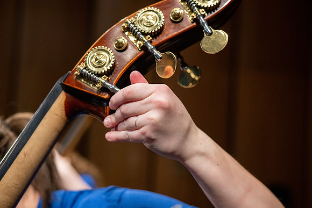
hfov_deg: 39.6
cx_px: 156
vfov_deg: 27.0
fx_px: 433
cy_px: 104
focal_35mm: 50
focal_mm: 50
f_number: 2.8
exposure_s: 1/800
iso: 3200
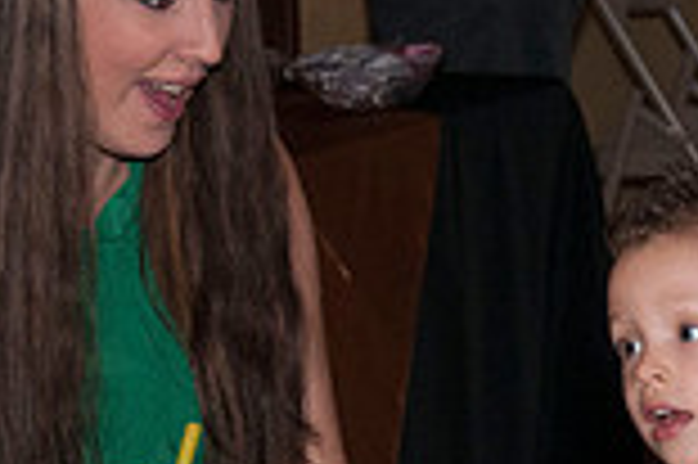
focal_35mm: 291
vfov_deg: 4.7
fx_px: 5636
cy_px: 345
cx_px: 869
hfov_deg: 7.0
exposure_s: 1/80
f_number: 5.6
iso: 800
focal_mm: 52
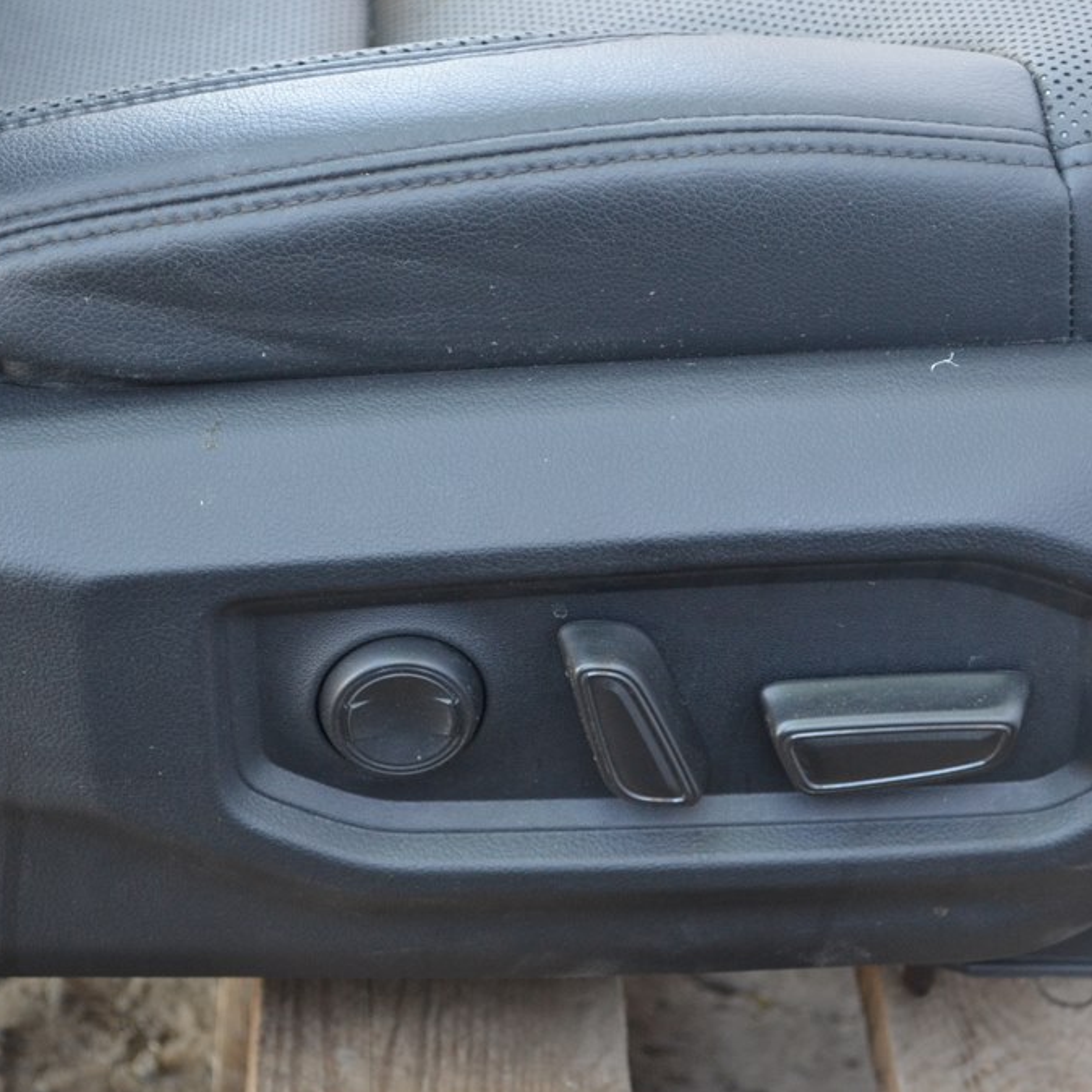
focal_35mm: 93
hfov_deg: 18.7
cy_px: 547
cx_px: 680
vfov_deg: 18.7
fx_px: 3319
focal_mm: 48
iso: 1100
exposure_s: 1/60
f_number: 5.6
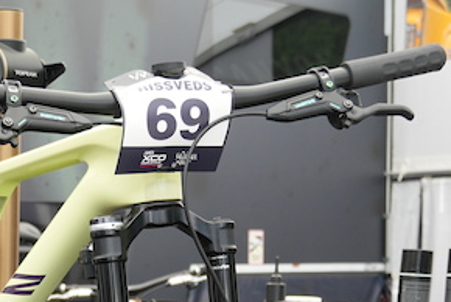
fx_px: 1527
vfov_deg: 10.8
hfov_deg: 16.6
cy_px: 474
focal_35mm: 122
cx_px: 53
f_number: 4
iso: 160
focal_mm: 23
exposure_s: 1/160
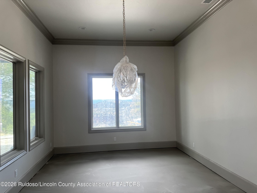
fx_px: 178
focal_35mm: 24
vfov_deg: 56.8
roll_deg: +2.1
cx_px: 128
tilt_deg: +1.5
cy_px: 96
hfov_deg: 71.6
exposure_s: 1/121
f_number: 1.78
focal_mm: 6.76
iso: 80
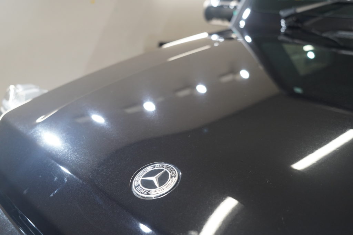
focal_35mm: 38
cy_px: 118
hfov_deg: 50.7
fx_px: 373
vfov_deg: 35.1
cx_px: 176
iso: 2000
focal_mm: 38
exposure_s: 1/160
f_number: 5
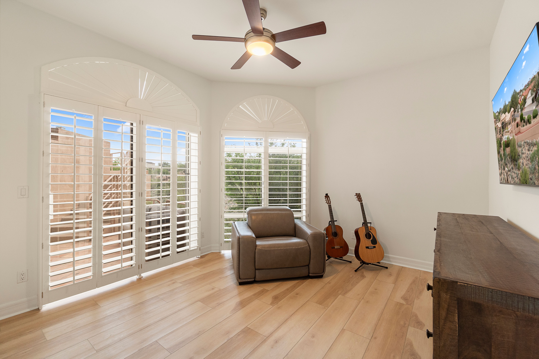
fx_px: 225
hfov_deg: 100.4
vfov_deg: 77.3
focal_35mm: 15
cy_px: 180
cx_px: 270
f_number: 8
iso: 400
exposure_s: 1/30
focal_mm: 10
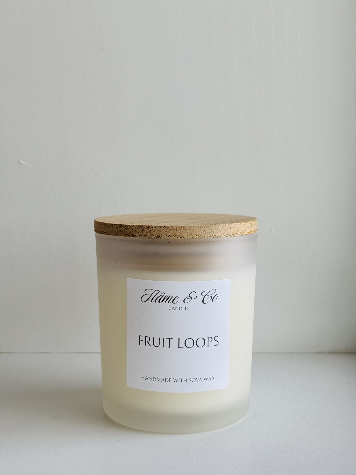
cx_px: 178
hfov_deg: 28.0
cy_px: 238
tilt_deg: -6.5
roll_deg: -0.5
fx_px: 713
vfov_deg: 36.8
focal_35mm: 52
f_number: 1.6
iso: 32
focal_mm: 5.96
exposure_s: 1/1070
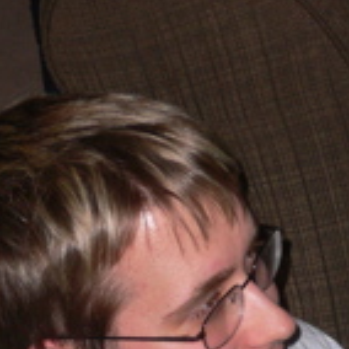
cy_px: 413
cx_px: 226
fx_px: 1893
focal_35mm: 166
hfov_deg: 10.5
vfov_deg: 10.4
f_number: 4.2
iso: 200
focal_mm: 12.3
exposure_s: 1/60
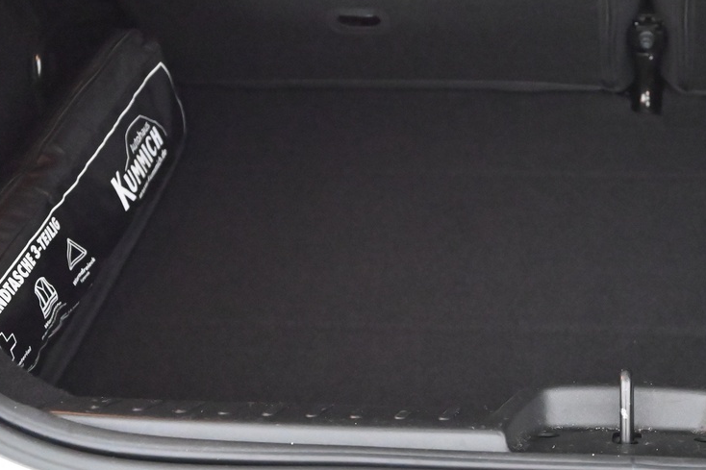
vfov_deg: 21.2
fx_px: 1255
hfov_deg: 30.2
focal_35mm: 64
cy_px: 203
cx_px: 626
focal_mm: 29
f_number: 4.5
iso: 12800
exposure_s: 1/60
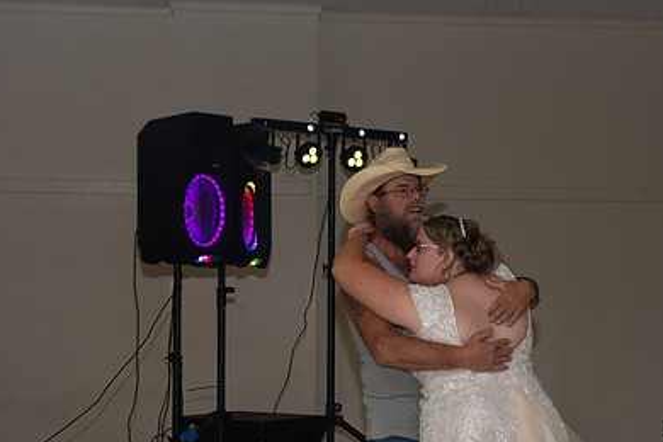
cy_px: 312
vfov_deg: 13.1
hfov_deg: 19.6
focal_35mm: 104
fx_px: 1915
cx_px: 366
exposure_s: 1/125
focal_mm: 70
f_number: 3.5
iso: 800
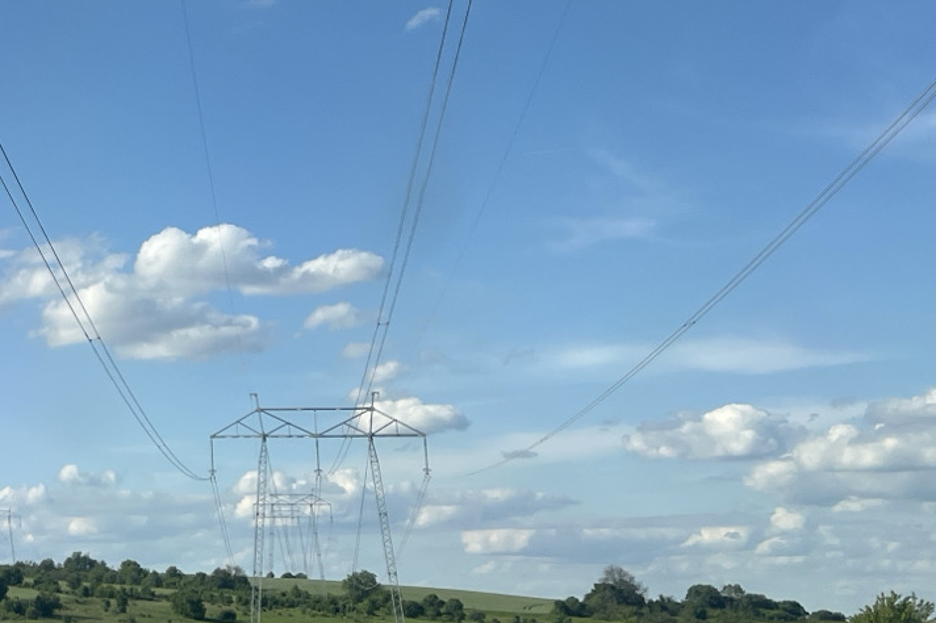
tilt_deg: +15.0
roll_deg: +0.4
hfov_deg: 24.5
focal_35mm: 76
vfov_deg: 17.6
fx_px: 1975
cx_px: -141
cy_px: 55
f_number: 1.6
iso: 50
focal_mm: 5.1
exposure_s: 1/3049
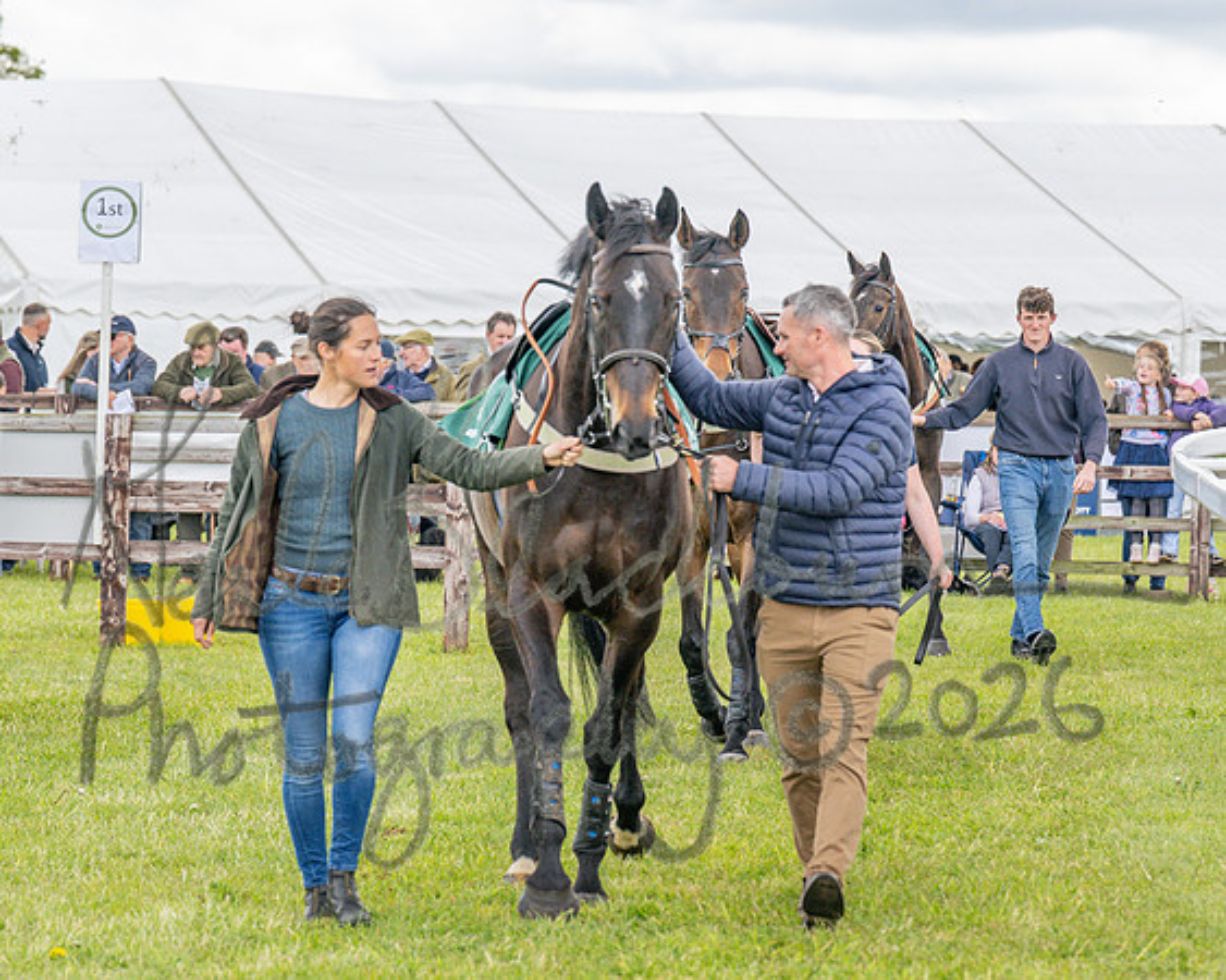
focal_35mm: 203
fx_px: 7356
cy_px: 490
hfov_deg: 9.5
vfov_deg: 7.6
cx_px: 490
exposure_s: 1/800
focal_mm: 120
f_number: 5
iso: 400
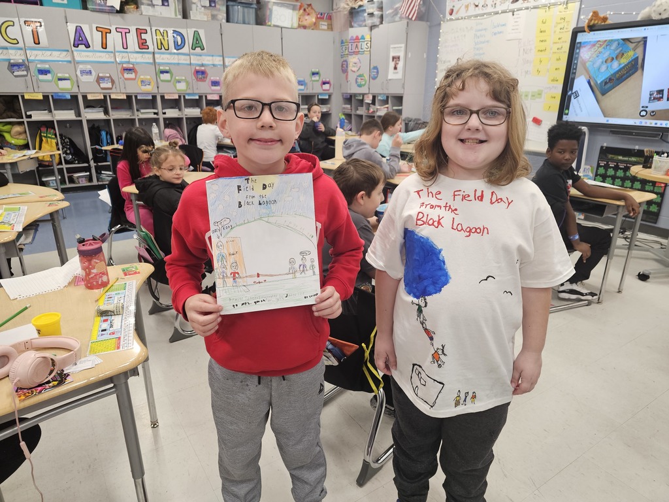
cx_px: 334
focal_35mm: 23
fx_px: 445
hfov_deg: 73.9
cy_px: 251
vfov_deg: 58.9
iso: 250
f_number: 1.7
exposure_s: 1/180
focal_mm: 6.3
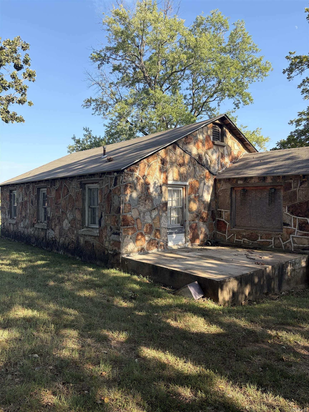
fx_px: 309
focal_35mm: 26
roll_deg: +0.9
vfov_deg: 67.3
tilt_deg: -1.3
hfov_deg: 53.1
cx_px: 154
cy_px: 206
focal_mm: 5.96
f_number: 1.6
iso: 50
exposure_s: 1/1048
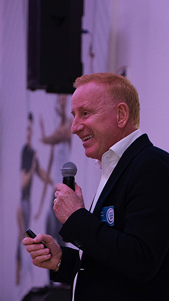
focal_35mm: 180
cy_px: 207
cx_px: 110
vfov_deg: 11.9
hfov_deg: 6.7
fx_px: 1435
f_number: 2.8
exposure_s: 1/200
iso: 5000
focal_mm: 75
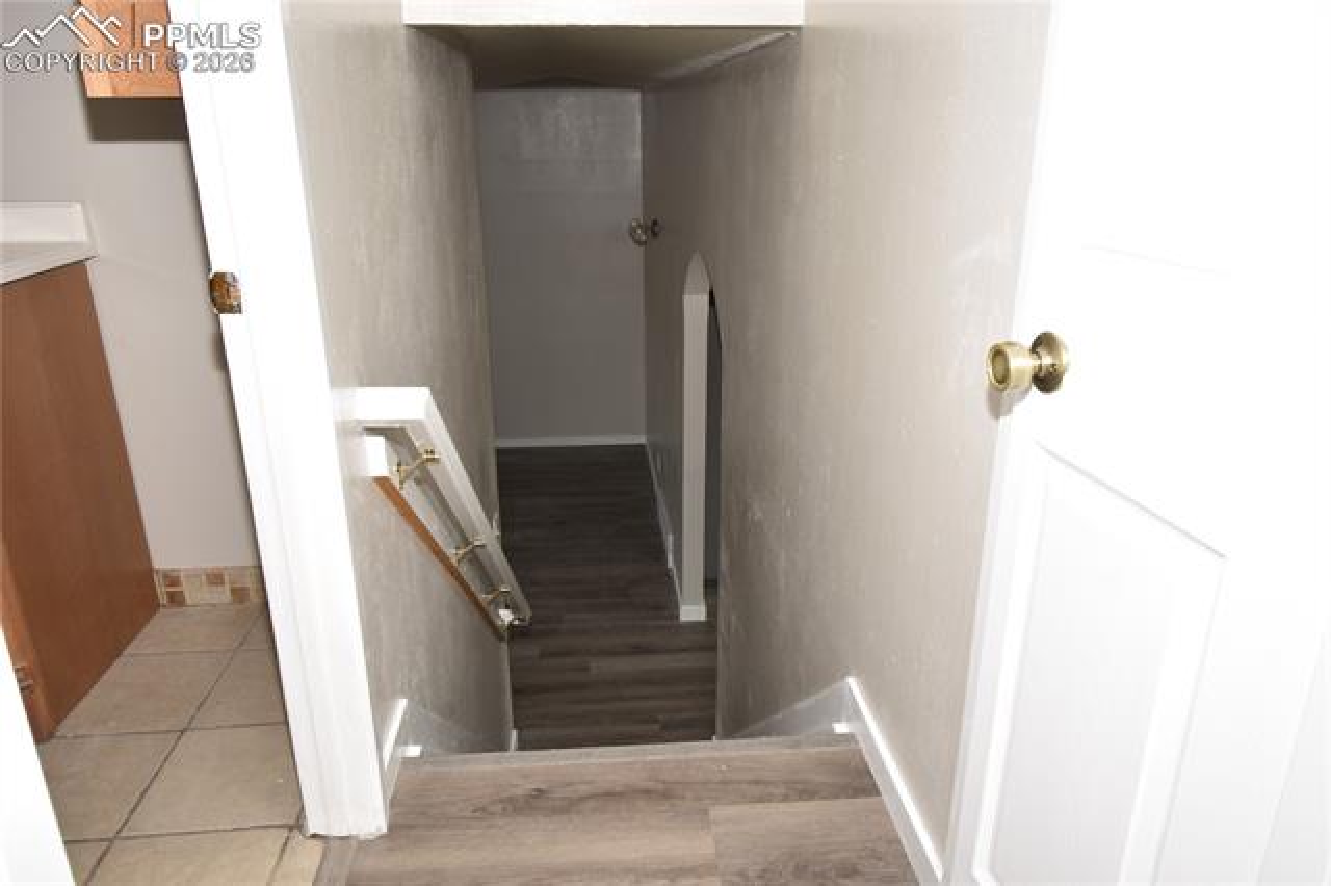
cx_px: 666
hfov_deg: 73.8
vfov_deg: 53.1
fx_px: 887
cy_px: 443
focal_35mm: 24
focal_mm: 16
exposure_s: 1/60
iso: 100
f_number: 5.3
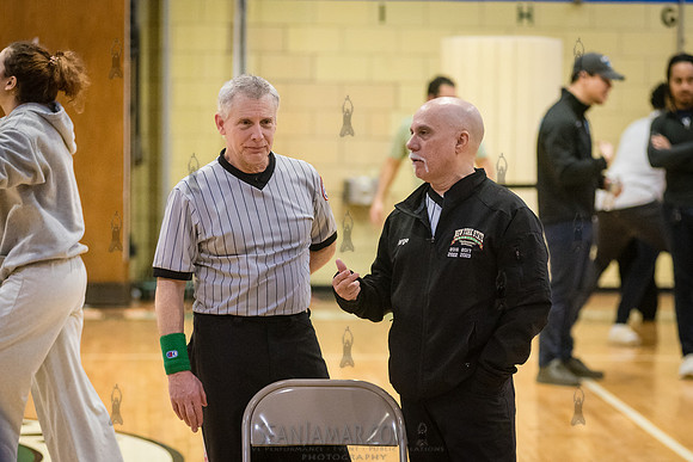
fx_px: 2762
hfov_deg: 14.3
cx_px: 383
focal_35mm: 143
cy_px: 239
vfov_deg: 9.6
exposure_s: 1/500
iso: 8000
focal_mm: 125
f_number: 3.2
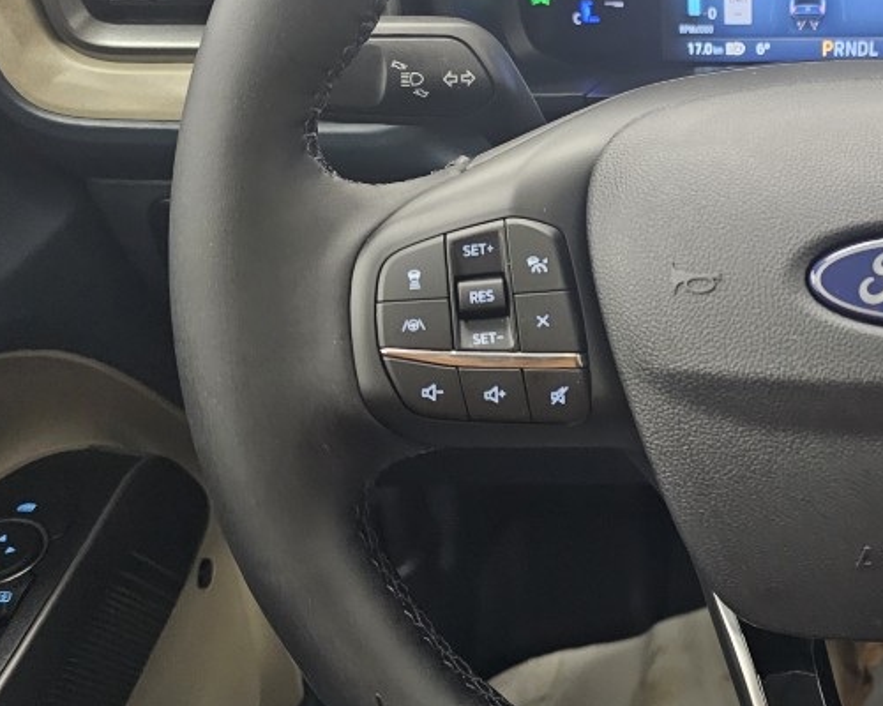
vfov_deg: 32.1
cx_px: 770
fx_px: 1202
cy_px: 175
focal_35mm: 46
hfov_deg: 38.0
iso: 1000
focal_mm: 6.3
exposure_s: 1/120
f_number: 1.7
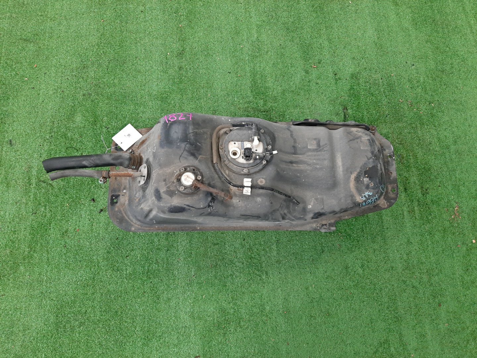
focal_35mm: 26
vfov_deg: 53.1
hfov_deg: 67.3
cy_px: 179
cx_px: 238
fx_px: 358
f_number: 1.7
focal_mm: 3.93
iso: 202
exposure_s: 1/50
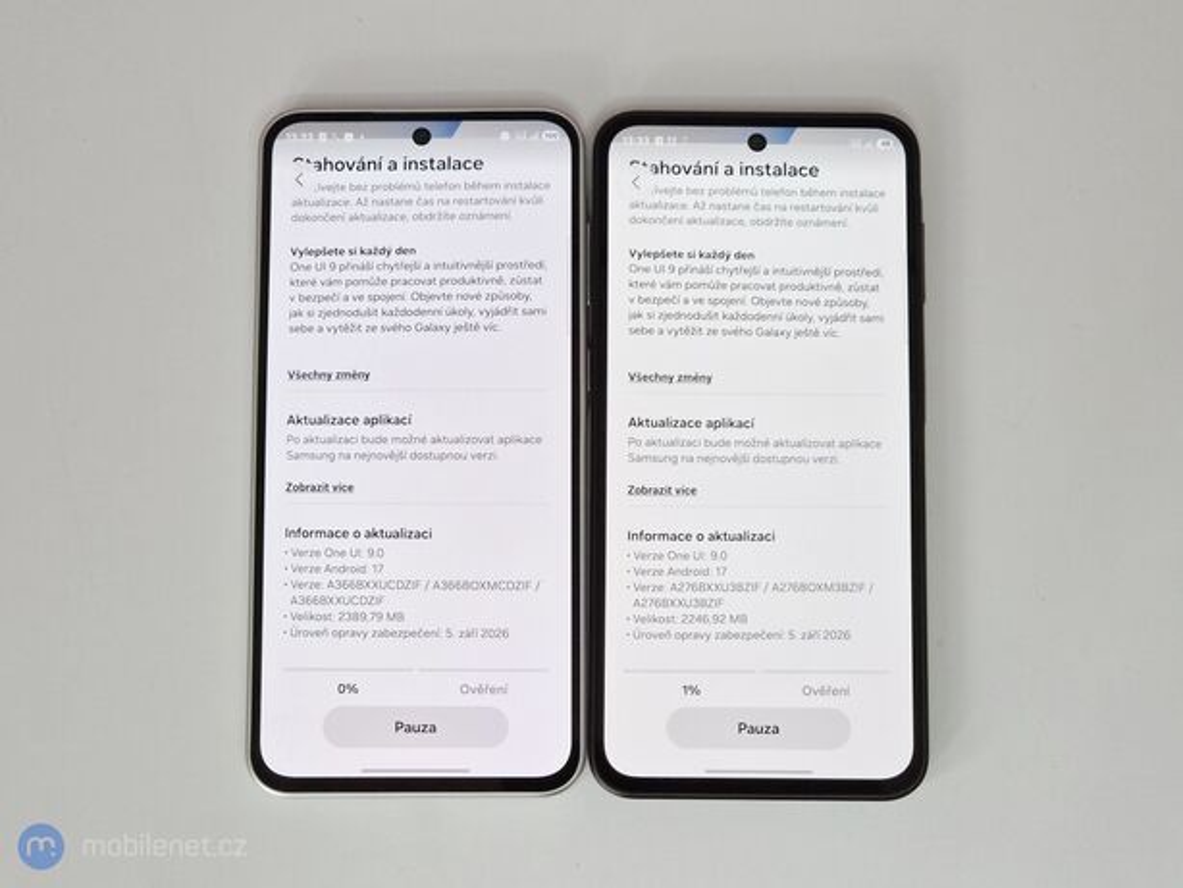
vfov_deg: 21.3
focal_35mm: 69
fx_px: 2359
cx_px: 592
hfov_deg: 28.2
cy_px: 444
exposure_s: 1/120
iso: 160
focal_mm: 7
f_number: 2.4
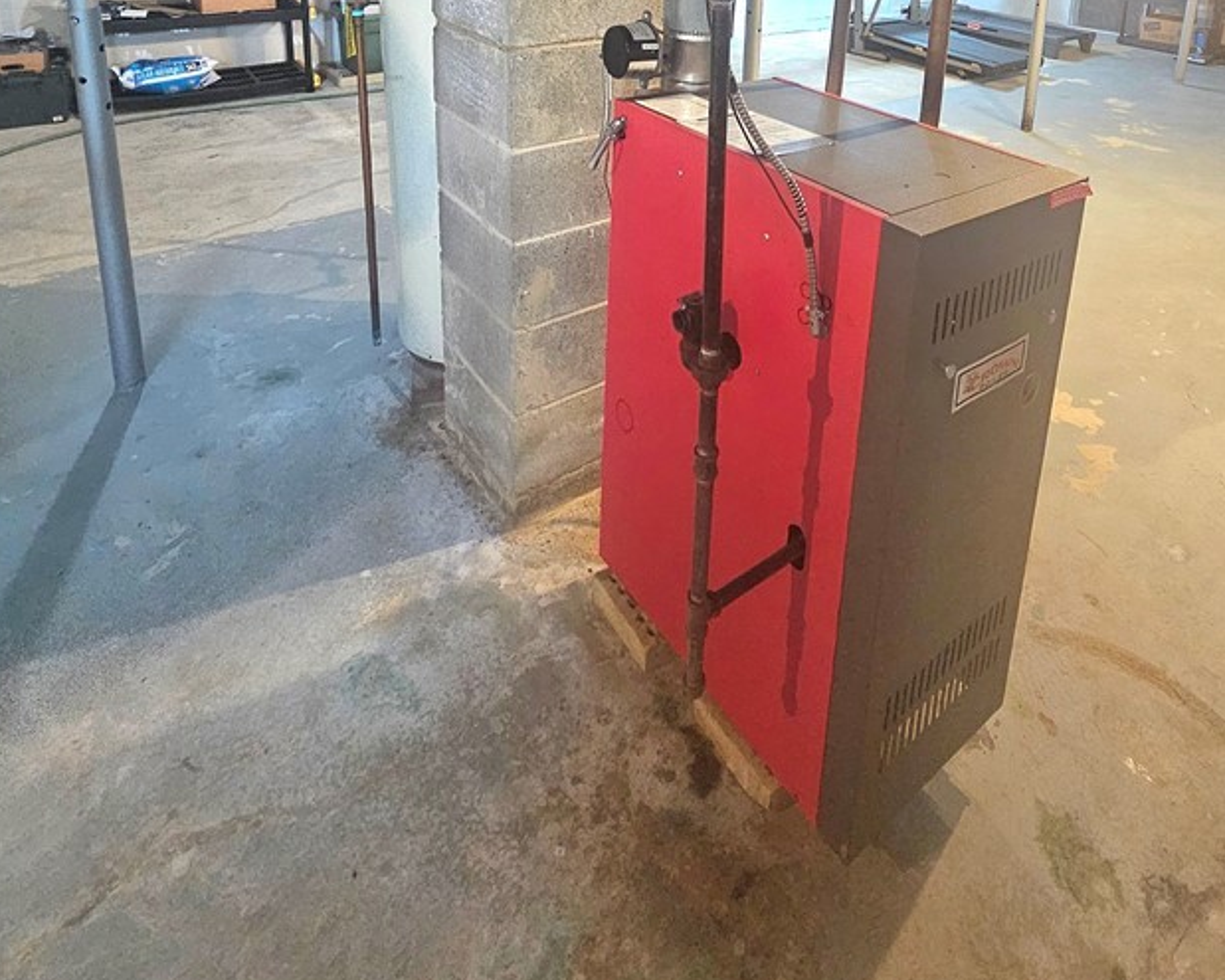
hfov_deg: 76.7
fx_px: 761
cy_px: 59
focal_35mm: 21
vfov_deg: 54.9
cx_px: 738
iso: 800
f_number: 2.2
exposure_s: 1/24
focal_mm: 2.2
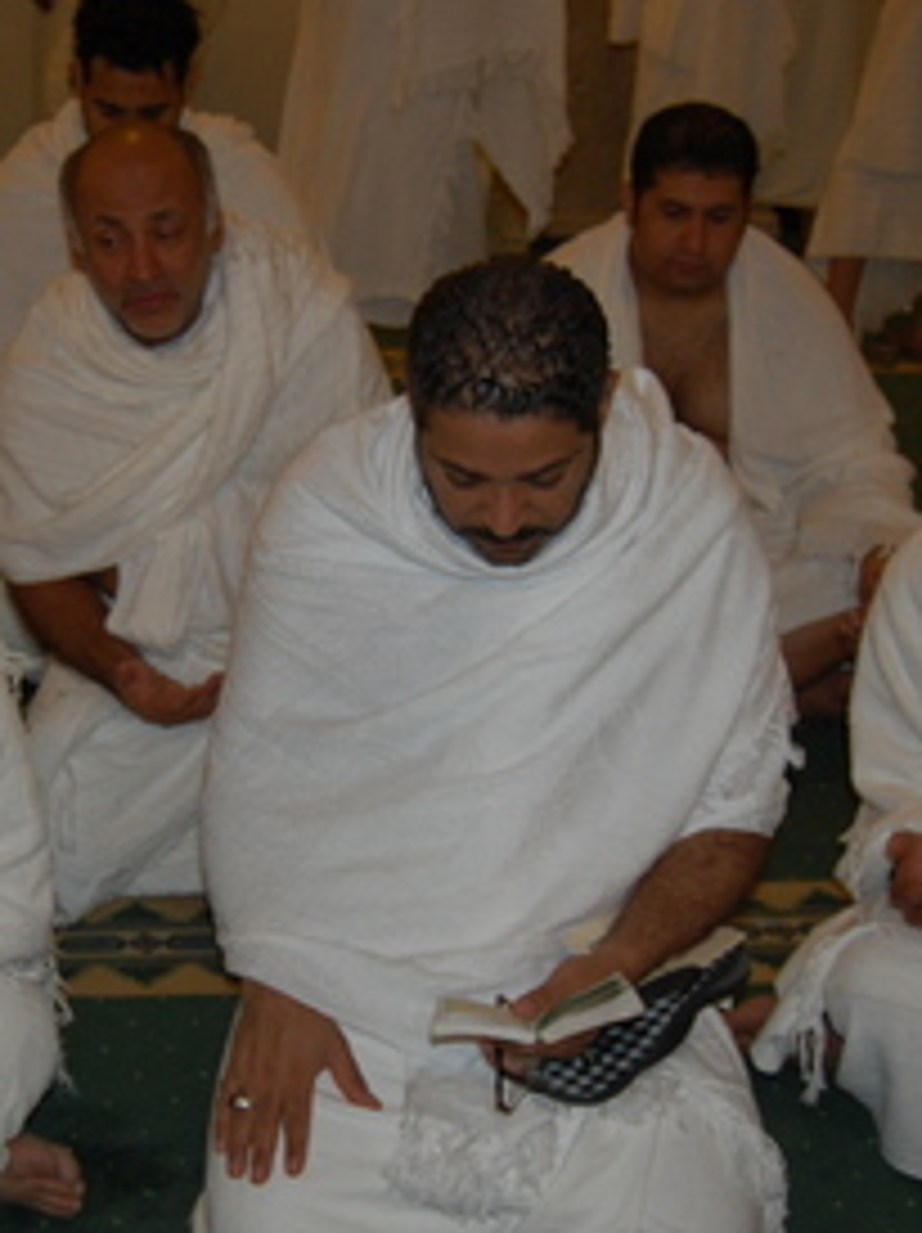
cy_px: 691
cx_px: 202
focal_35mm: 60
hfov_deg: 24.1
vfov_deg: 32.2
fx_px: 2134
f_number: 3.8
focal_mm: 20
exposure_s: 1/60
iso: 400
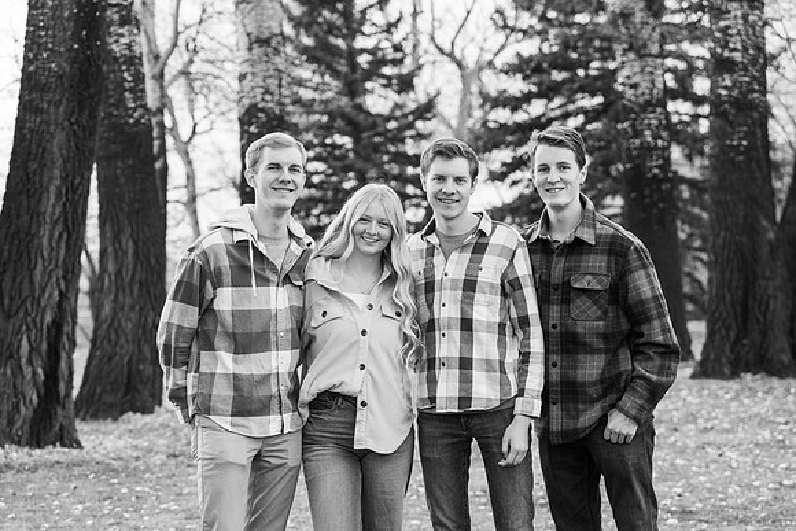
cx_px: 398
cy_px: 266
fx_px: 1725
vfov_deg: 17.5
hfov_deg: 26.0
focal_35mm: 78
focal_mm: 78
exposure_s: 1/250
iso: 250
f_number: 4
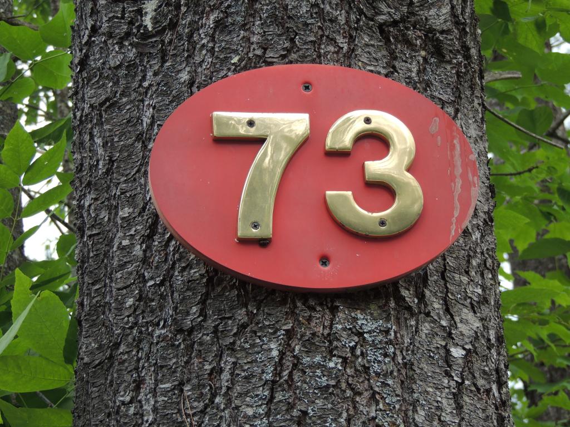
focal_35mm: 105
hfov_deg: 18.7
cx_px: 285
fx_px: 1729
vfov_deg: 14.1
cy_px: 214
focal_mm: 18.7
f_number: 4.2
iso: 125
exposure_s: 1/100
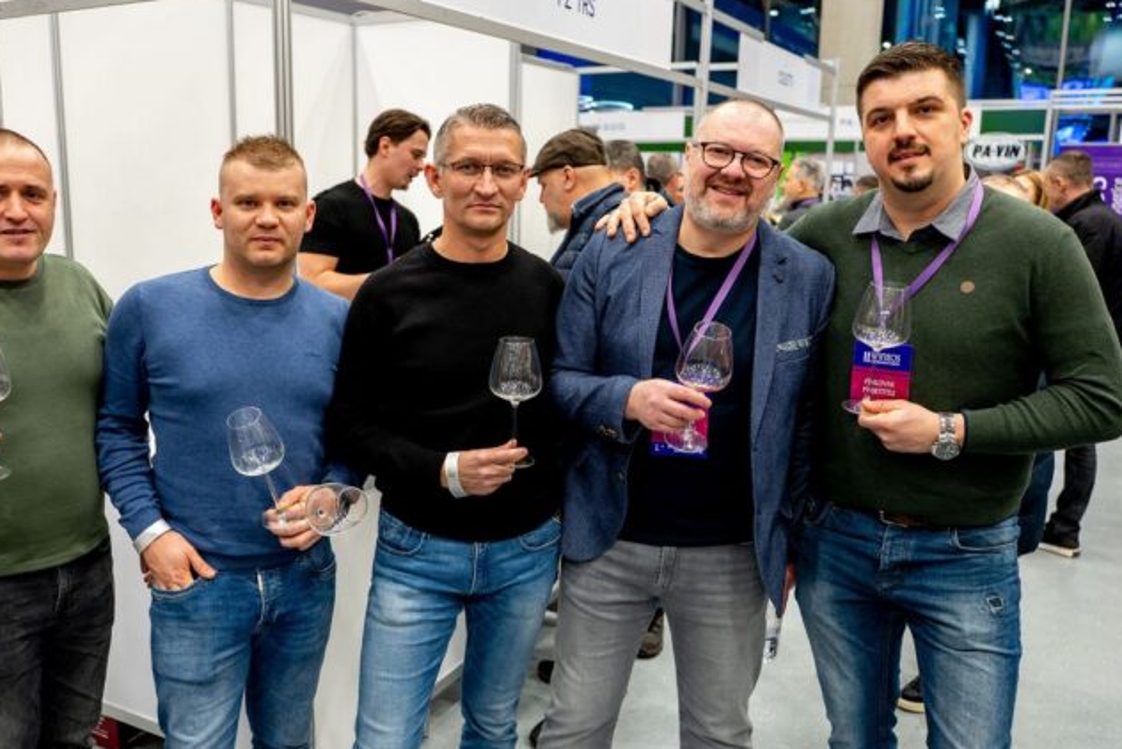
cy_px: 386
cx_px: 463
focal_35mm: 34
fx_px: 1060
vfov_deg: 38.9
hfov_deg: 55.5
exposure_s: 1/125
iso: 1600
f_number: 2.8
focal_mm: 28
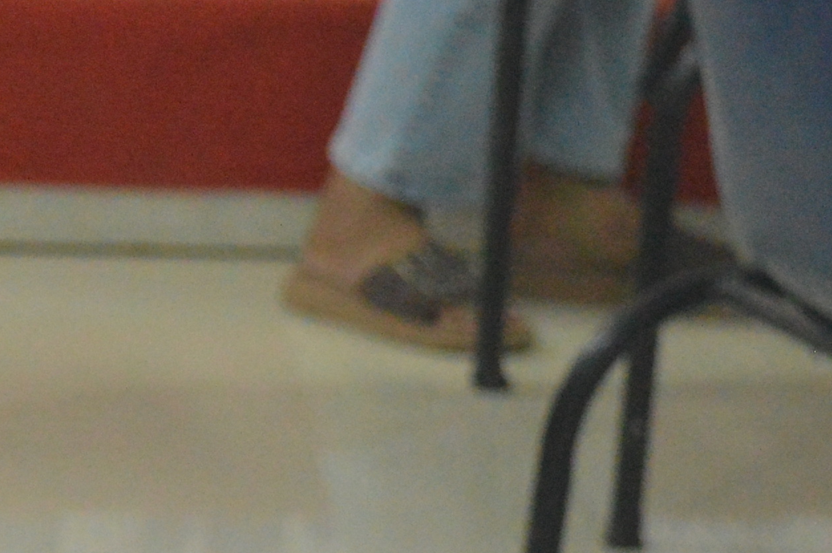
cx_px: -1080
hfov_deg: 6.8
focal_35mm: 288
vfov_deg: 4.7
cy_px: -281
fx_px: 6650
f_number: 4.8
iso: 2500
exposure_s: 1/60
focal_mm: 40
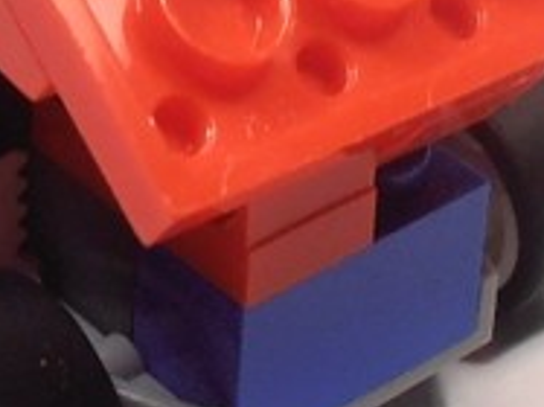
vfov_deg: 8.2
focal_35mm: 178
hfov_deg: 11.0
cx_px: 47
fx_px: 2796
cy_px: -112
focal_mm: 6.61
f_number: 3.9
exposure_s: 1/50
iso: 80
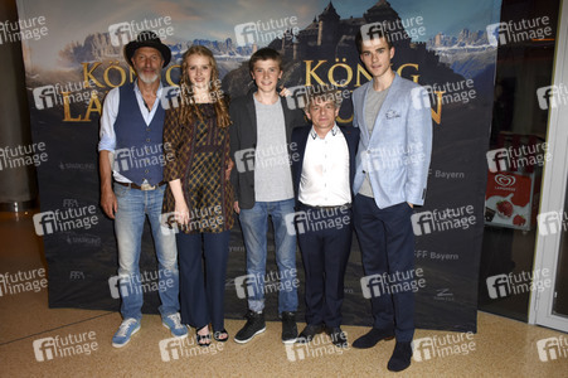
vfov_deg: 43.5
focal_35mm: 30
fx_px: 473
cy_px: 189
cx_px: 284
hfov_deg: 62.0
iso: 800
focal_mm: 20
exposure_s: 1/125
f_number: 5.6
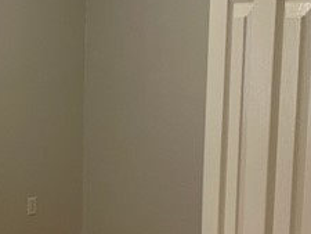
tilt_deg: -8.8
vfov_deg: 19.9
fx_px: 665
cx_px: -40
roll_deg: +0.5
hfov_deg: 24.4
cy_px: 115
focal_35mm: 74
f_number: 1.6
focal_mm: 4.2
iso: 125
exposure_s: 1/60
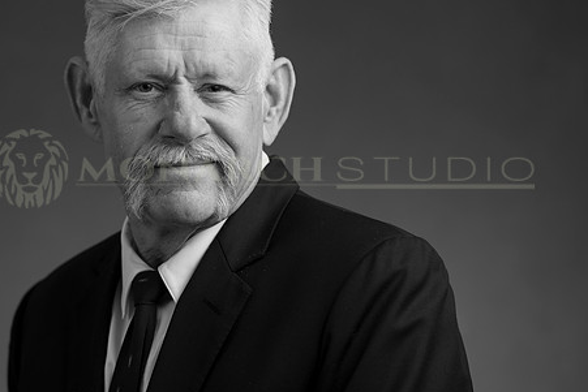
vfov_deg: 4.9
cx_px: 238
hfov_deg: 7.4
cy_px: 137
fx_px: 4542
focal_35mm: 278
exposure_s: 1/200
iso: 64
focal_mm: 180
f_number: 5
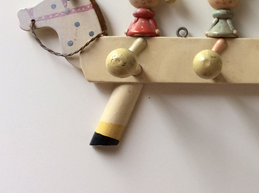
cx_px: 250
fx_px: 471
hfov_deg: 29.1
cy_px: 50
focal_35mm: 63
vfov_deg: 23.0
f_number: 2.4
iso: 50
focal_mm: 3.3
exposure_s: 1/25
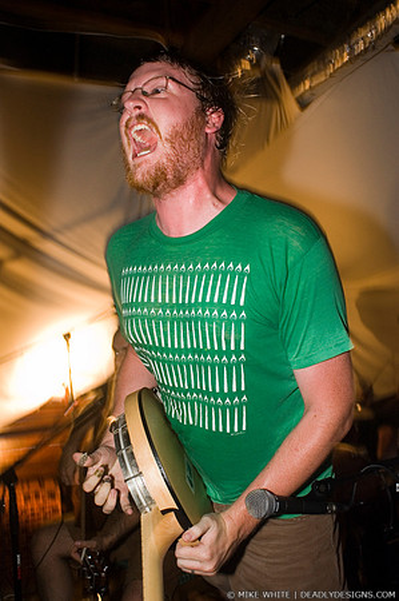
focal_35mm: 30
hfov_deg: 43.5
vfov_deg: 62.0
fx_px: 500
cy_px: 300
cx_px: 200
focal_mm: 20
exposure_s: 1/13
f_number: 3.2
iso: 800
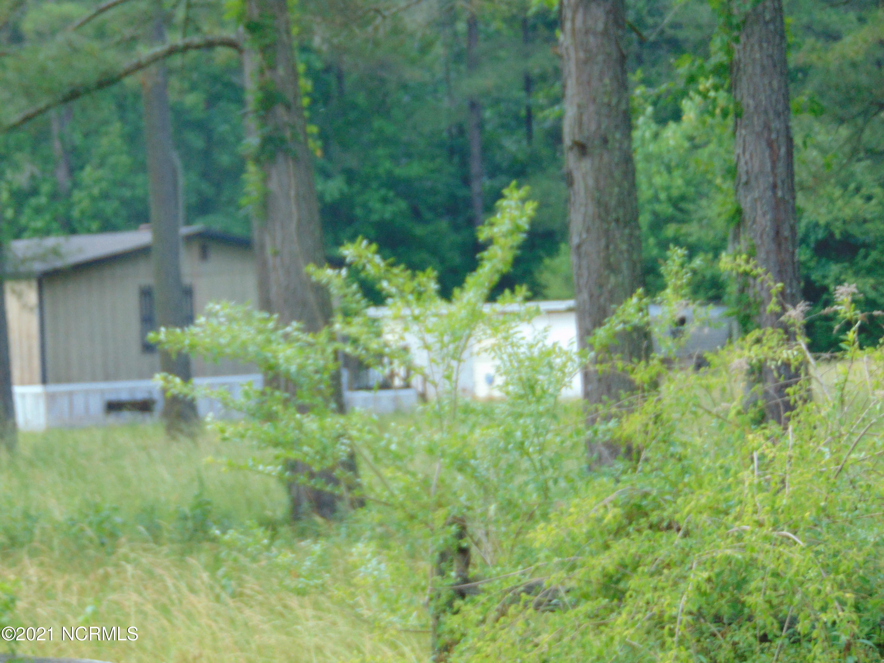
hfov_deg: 12.0
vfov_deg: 9.1
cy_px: 332
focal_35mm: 164
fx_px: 4188
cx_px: 442
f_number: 4
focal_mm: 29.5
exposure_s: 1/200
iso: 160
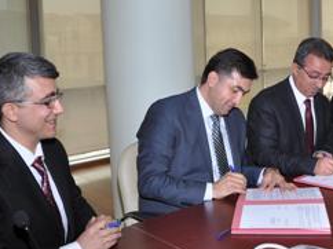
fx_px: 461
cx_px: 231
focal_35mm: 48
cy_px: 93
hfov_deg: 39.1
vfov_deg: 30.1
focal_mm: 18
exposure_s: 1/80
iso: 200
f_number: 5.6
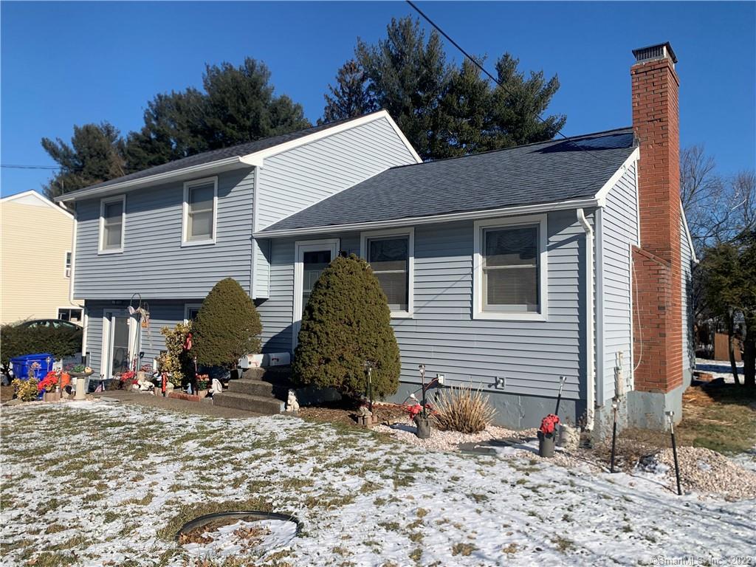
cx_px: 378
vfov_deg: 53.1
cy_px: 284
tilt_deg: +3.8
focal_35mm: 26
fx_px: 568
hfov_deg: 67.3
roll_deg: -1.3
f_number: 1.8
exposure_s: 1/3521
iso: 25
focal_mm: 4.25
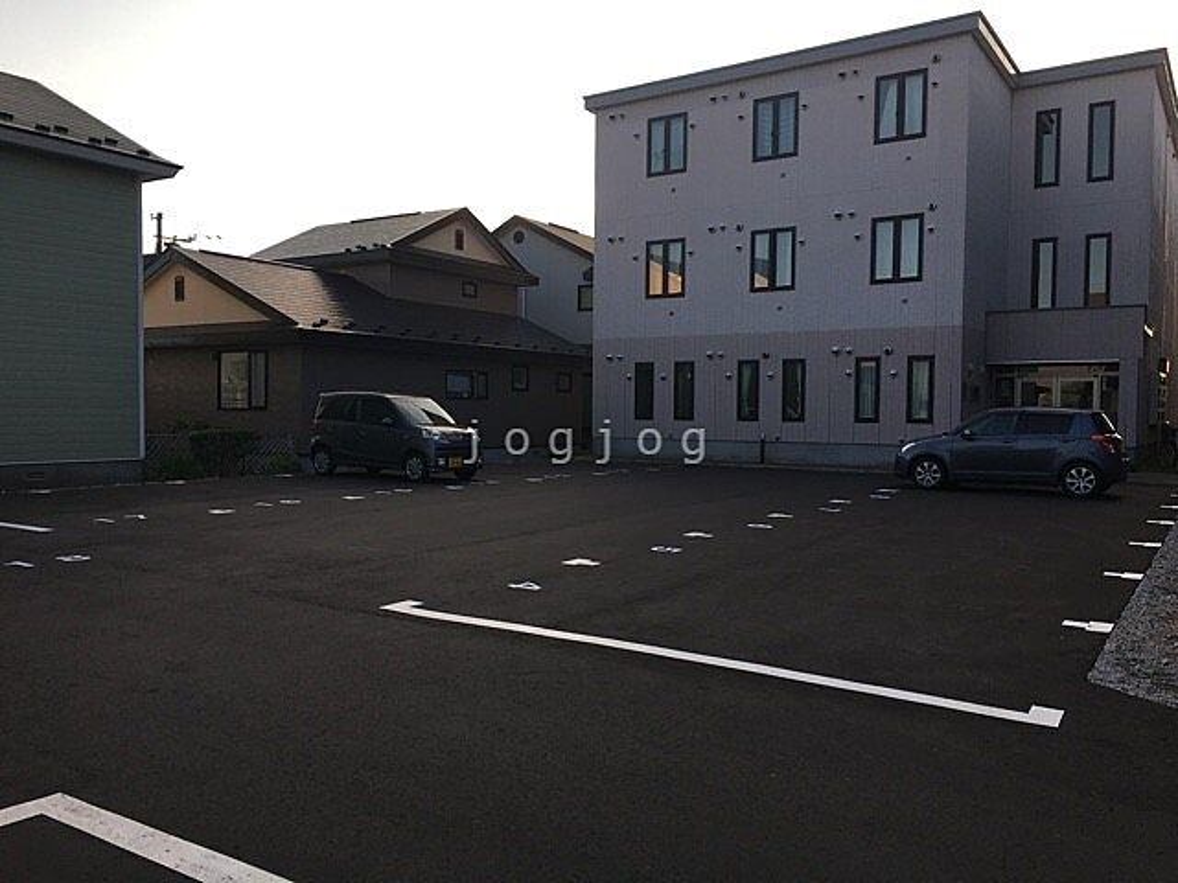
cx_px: 589
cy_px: 442
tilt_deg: -1.0
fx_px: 987
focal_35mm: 29
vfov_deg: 48.2
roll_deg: -0.1
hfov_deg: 61.7
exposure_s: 1/434
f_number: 2.2
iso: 25
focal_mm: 4.15
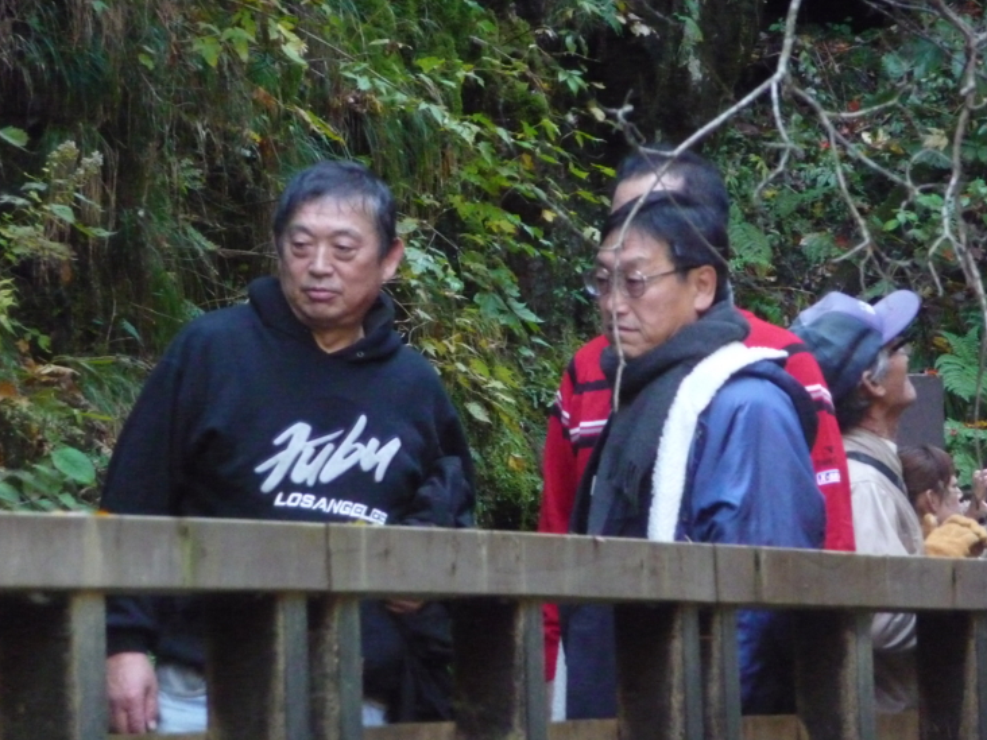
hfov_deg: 6.5
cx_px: 487
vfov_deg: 4.9
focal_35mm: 306
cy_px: 399
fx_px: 8725
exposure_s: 1/60
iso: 1000
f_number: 4.9
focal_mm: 47
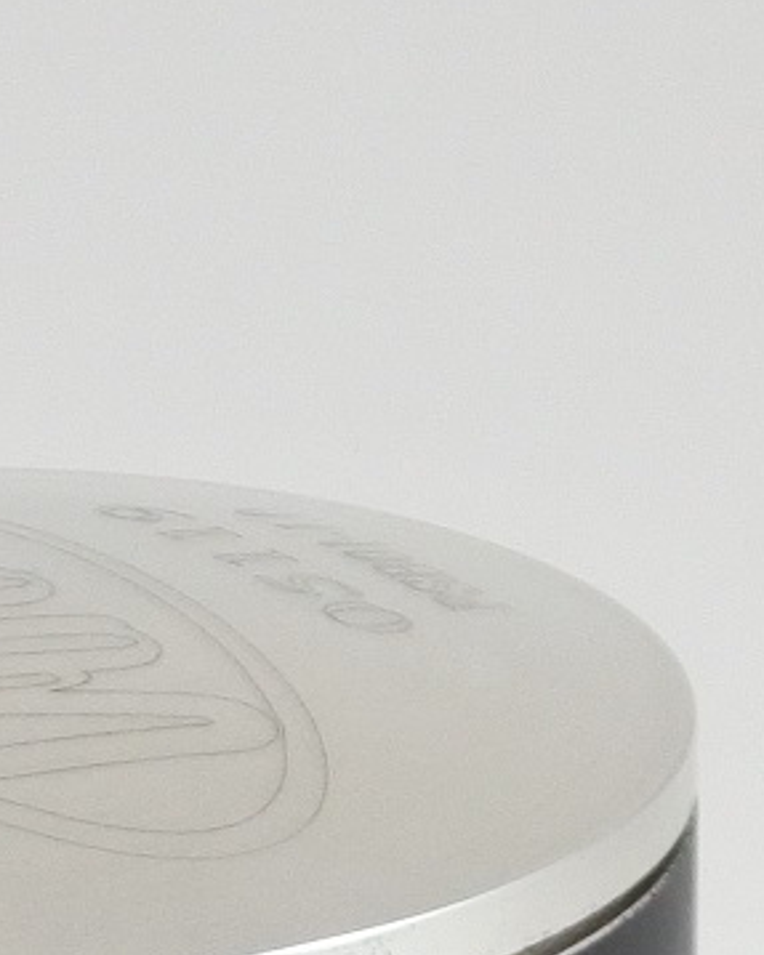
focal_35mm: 242
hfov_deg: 6.4
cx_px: -81
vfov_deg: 7.8
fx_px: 6843
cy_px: 1641
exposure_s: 1/125
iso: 500
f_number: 4.5
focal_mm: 18.4
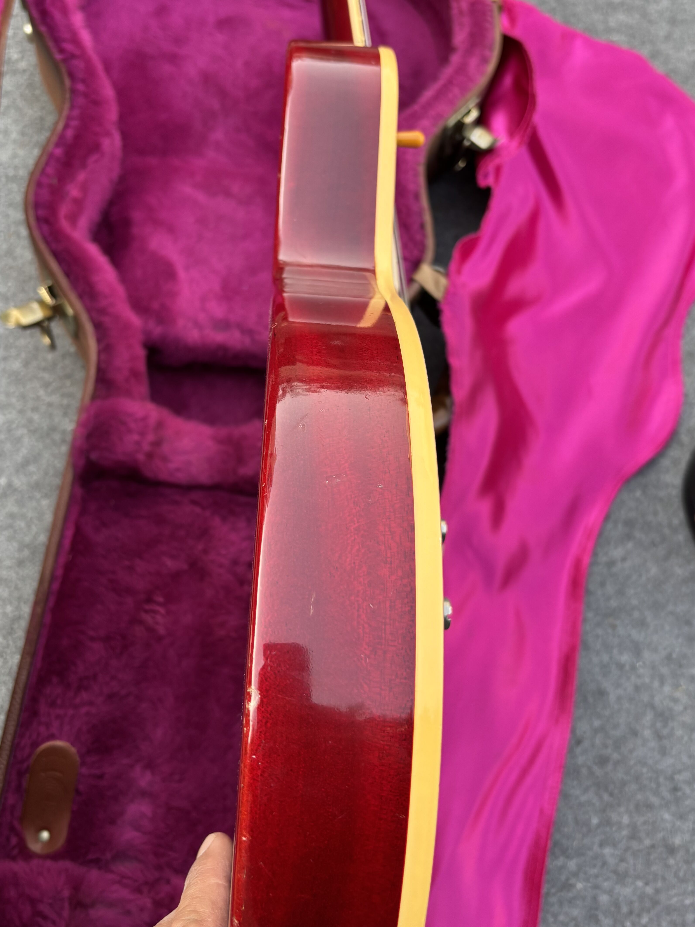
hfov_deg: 40.7
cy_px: 428
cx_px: 380
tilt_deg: -62.1
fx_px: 937
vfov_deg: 52.6
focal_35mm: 35
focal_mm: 5.96
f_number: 1.6
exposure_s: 1/121
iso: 40
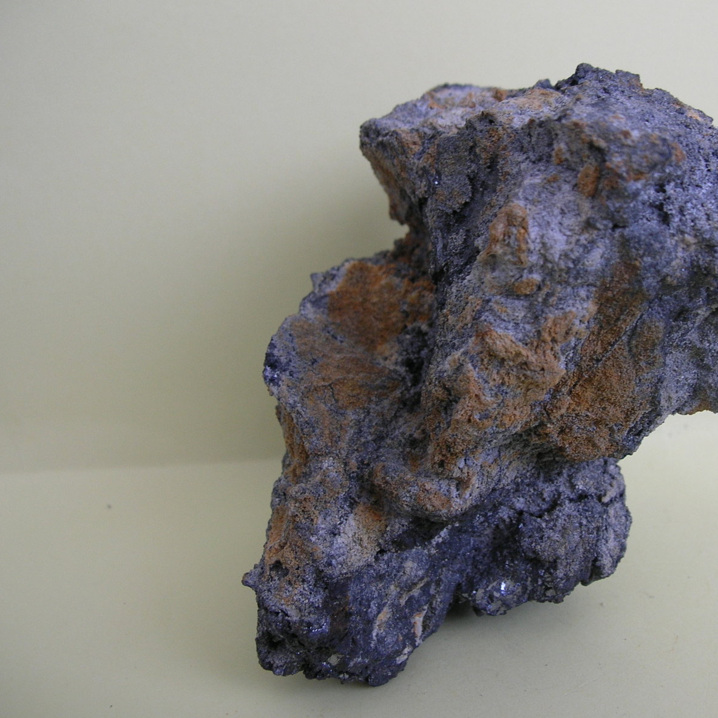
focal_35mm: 43
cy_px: 357
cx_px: 481
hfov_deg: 38.7
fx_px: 1009
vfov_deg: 39.2
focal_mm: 6
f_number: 2.7
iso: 50
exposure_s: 1/14.5
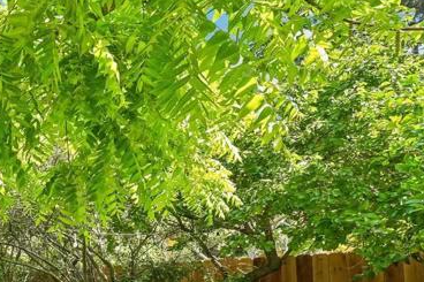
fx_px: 459
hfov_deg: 33.6
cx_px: -145
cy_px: 272
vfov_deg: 31.9
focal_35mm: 39
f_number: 8
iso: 640
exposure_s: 1/160
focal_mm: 14
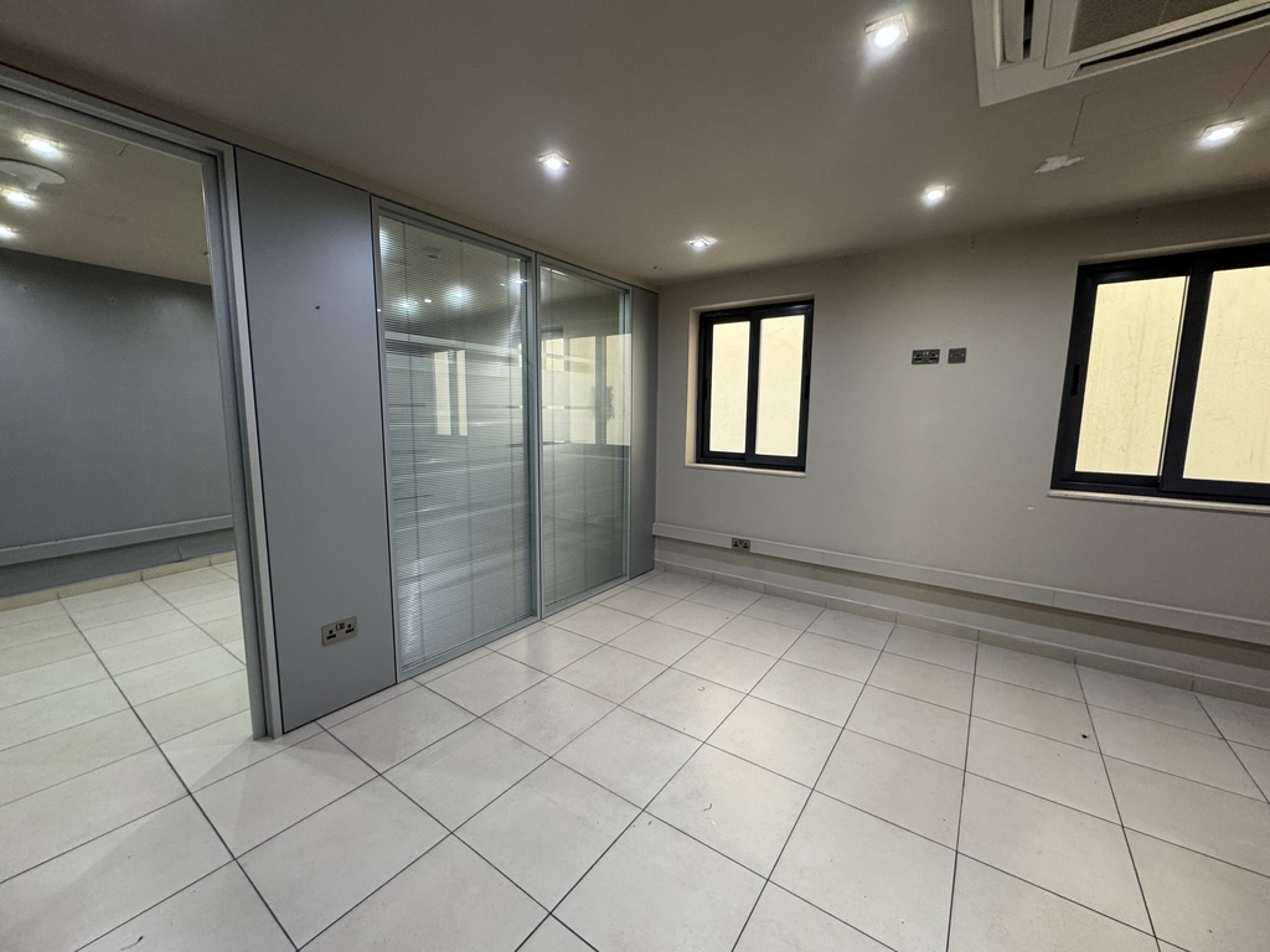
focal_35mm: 14
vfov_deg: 85.7
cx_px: 635
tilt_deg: -8.4
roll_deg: -1.1
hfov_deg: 102.1
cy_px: 476
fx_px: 514
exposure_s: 1/50
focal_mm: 2.22
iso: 200
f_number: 2.2
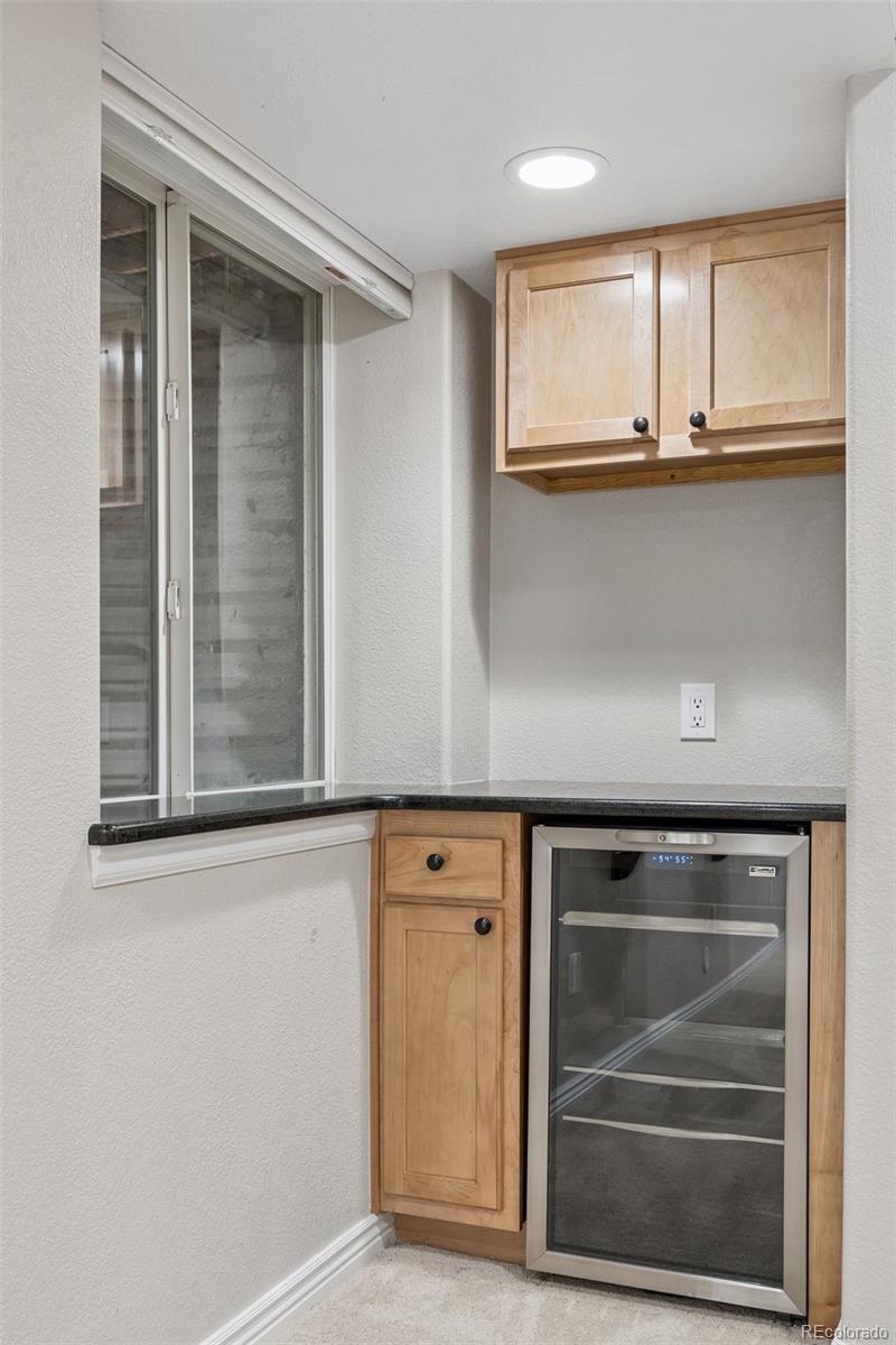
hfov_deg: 38.9
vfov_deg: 55.8
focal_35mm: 34
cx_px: 448
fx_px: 1269
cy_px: 672
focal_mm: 34
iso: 400
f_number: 9
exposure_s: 1/6
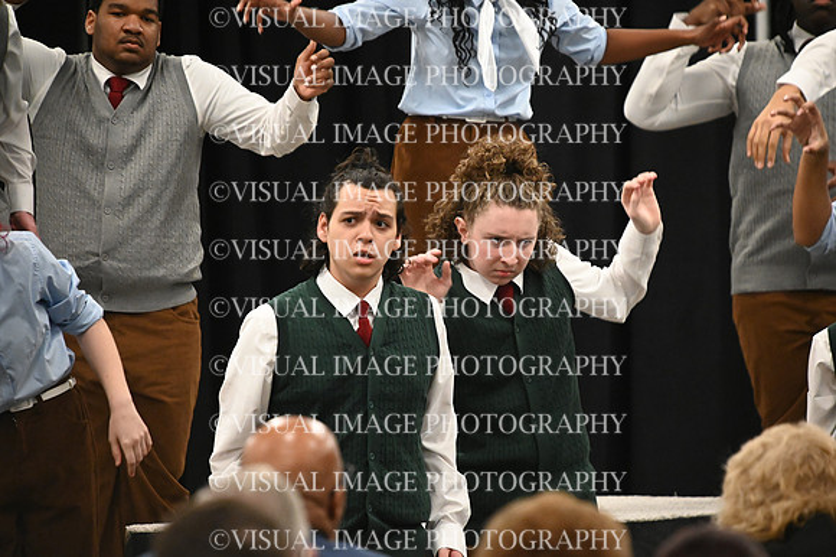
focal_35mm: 370
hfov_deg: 5.6
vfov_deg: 3.7
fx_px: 8587
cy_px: 278
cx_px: 418
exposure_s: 1/250
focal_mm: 370
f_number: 6.3
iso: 10000
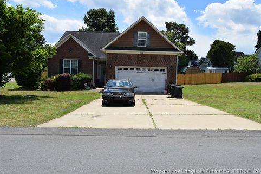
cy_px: 85
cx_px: 133
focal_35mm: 28
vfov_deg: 46.4
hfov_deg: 65.5
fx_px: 203
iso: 200
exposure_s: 1/400
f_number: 10
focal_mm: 18
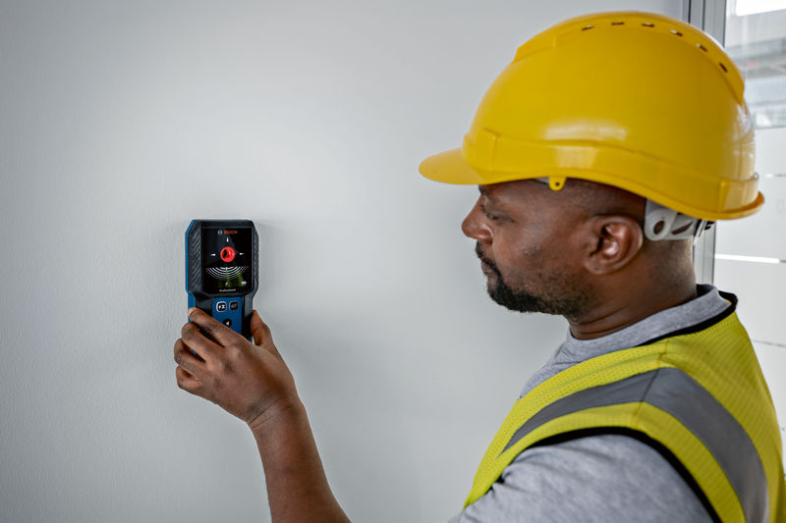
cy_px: 262
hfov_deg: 61.1
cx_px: 393
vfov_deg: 42.9
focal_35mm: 30
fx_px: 666
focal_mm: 30.5
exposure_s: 1/100
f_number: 4
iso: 500
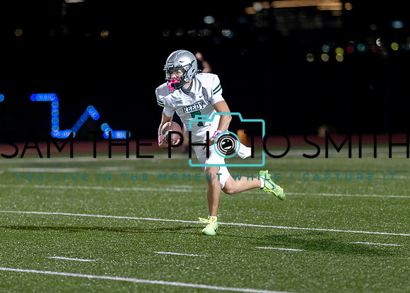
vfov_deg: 5.0
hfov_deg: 7.1
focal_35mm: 286
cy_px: 153
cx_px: 209
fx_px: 3327
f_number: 1.8
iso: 1600
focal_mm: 135
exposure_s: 1/1000
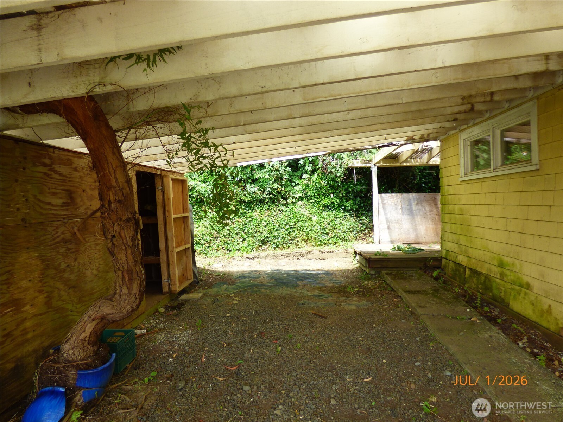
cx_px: 282
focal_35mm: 20
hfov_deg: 81.7
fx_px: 325
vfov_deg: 66.0
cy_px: 211
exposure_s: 1/200
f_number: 2.8
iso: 100
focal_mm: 3.58
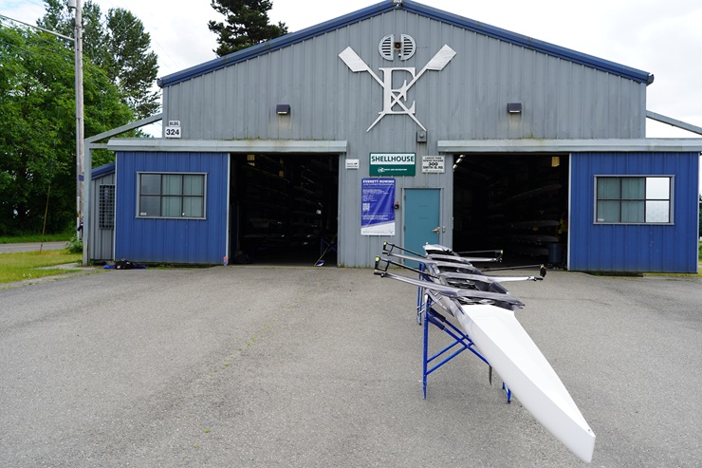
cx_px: 351
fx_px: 624
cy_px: 234
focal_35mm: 32
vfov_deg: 41.1
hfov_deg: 58.7
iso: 100
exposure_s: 1/250
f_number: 5
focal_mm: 32
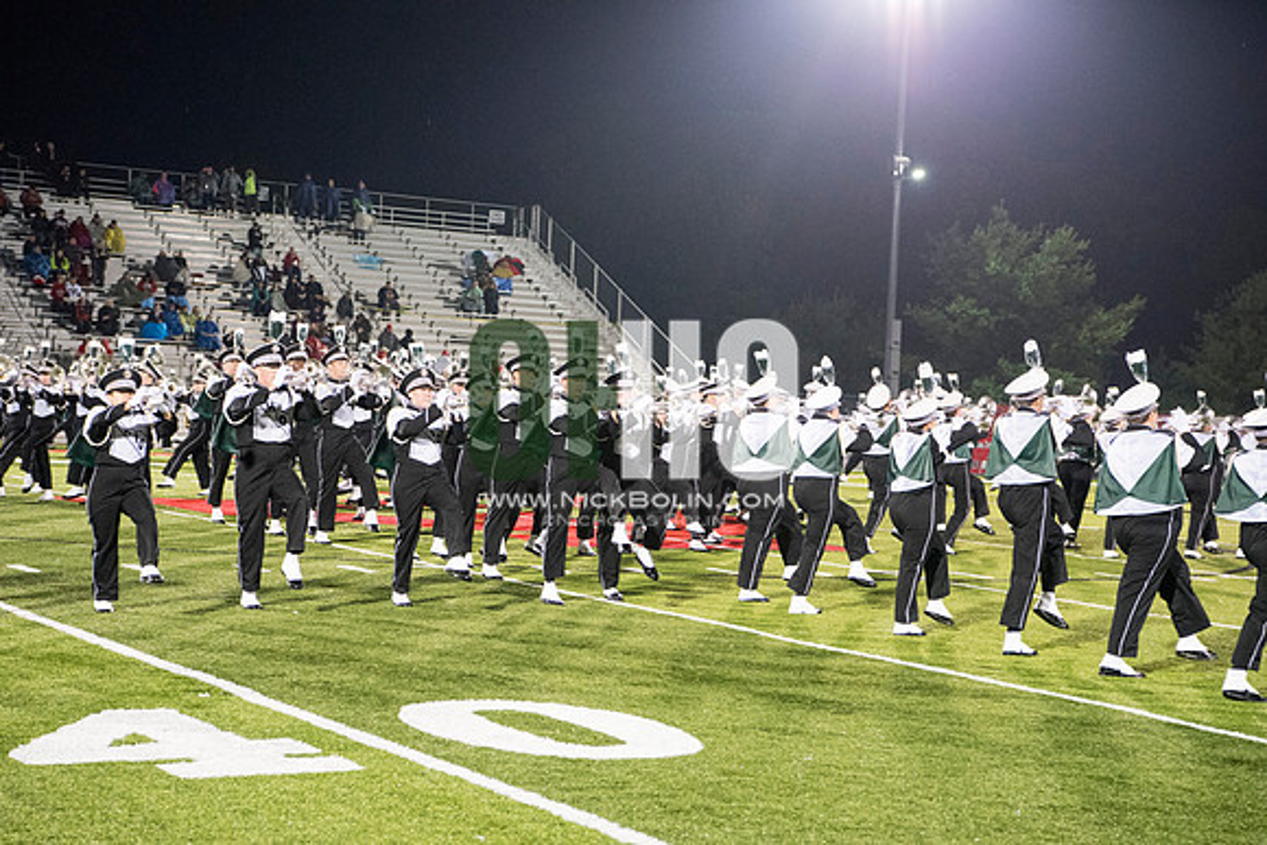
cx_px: 634
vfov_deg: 19.5
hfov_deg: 28.8
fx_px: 2464
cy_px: 422
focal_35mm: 70
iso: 5000
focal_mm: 70
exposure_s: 1/200
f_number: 5.6
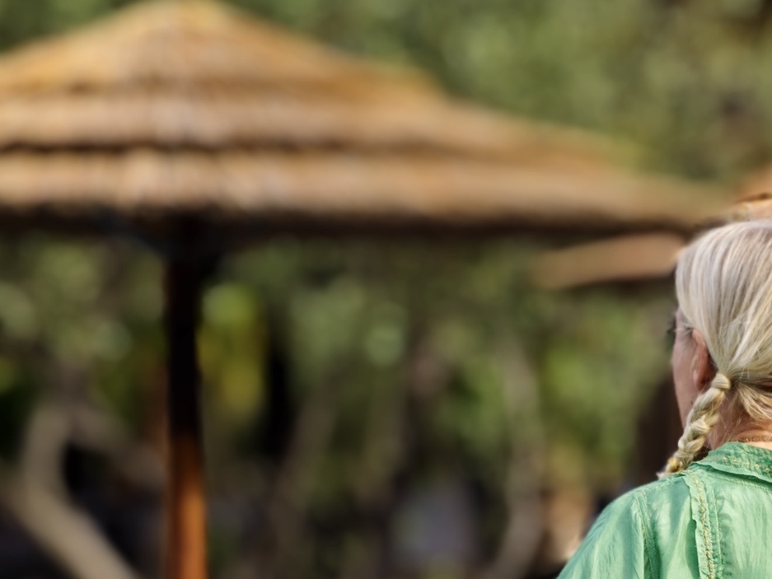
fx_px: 4394
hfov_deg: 10.0
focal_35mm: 197
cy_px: 1021
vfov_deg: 7.3
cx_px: 613
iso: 100
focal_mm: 50
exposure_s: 1/250
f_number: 5.6
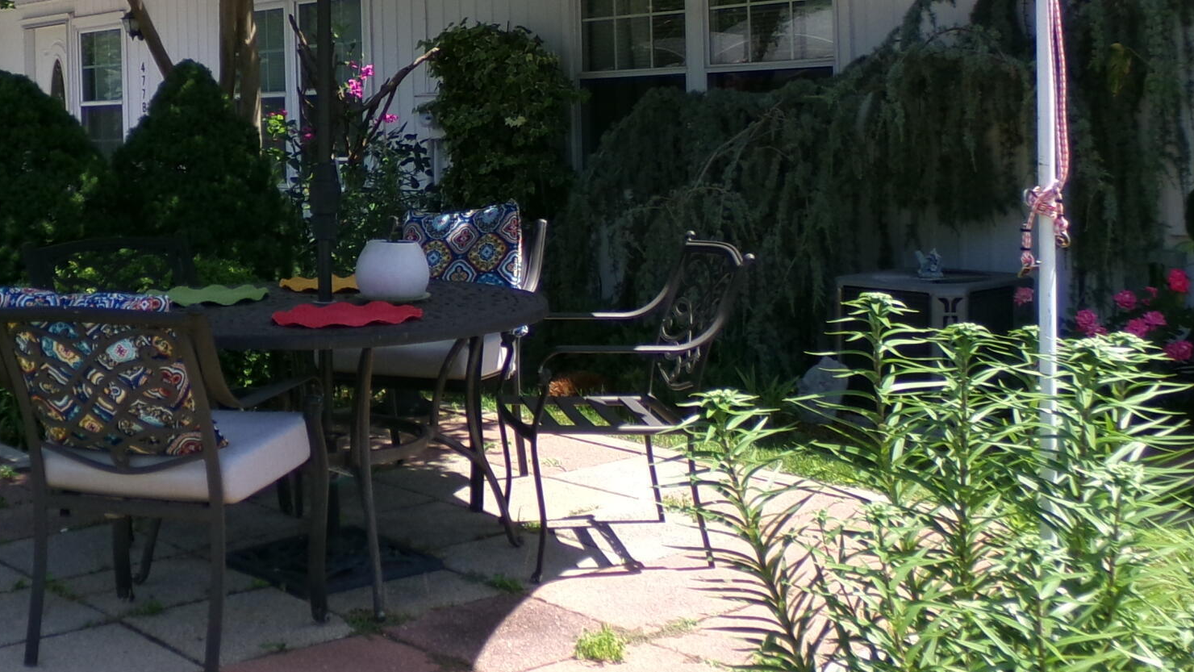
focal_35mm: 53
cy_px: 133
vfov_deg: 22.3
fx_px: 1678
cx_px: 449
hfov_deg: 38.9
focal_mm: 4.3
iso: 100
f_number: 3.7
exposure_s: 1/420
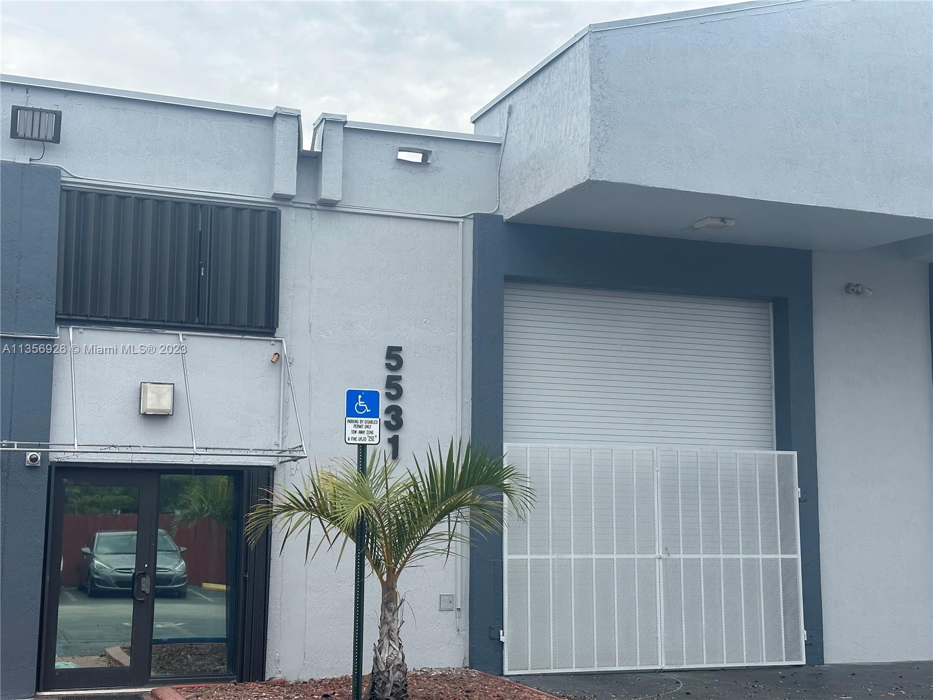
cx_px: 466
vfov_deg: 30.3
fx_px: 1294
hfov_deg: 39.7
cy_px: 350
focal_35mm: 48
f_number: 1.78
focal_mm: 6.86
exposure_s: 1/2597
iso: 64
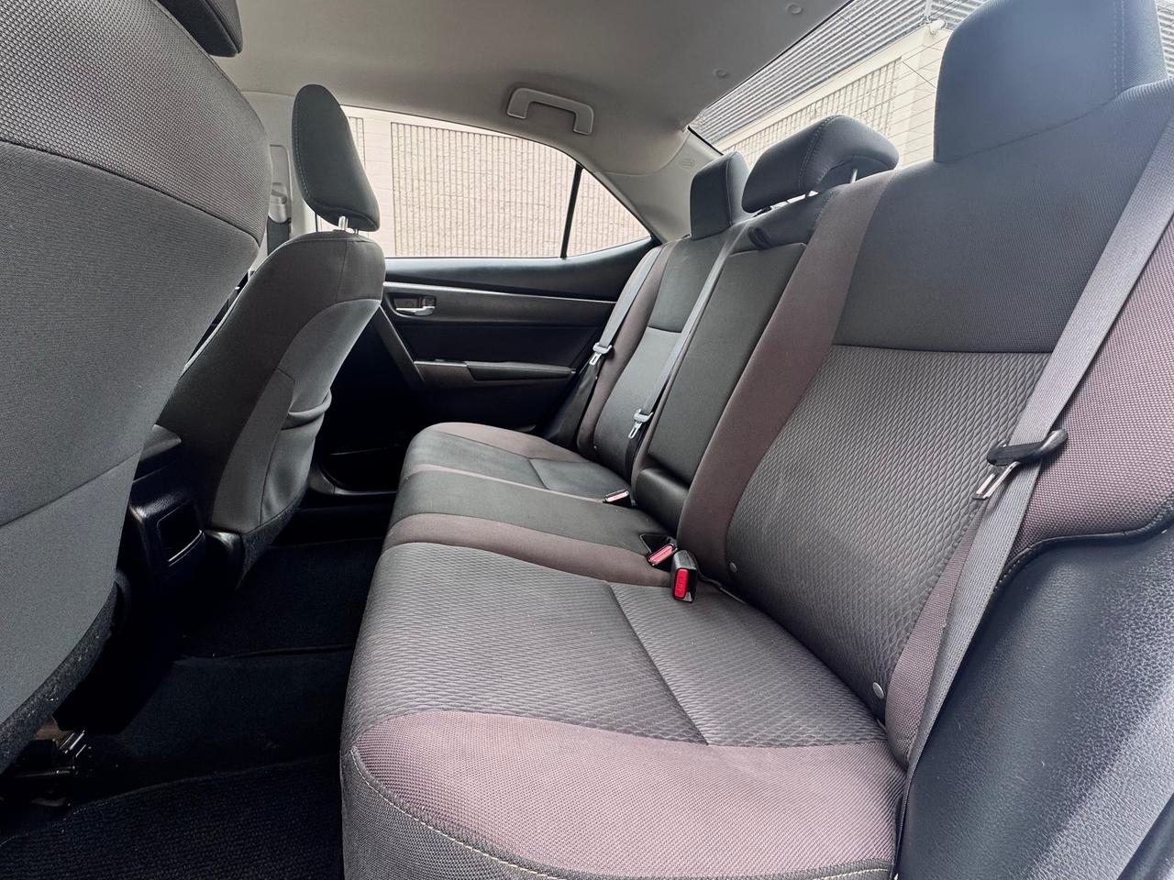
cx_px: 587
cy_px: 440
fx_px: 475
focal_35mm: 14
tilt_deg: -12.1
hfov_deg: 102.1
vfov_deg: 85.7
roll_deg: -1.8
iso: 160
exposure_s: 1/99
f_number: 2.2
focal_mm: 2.22
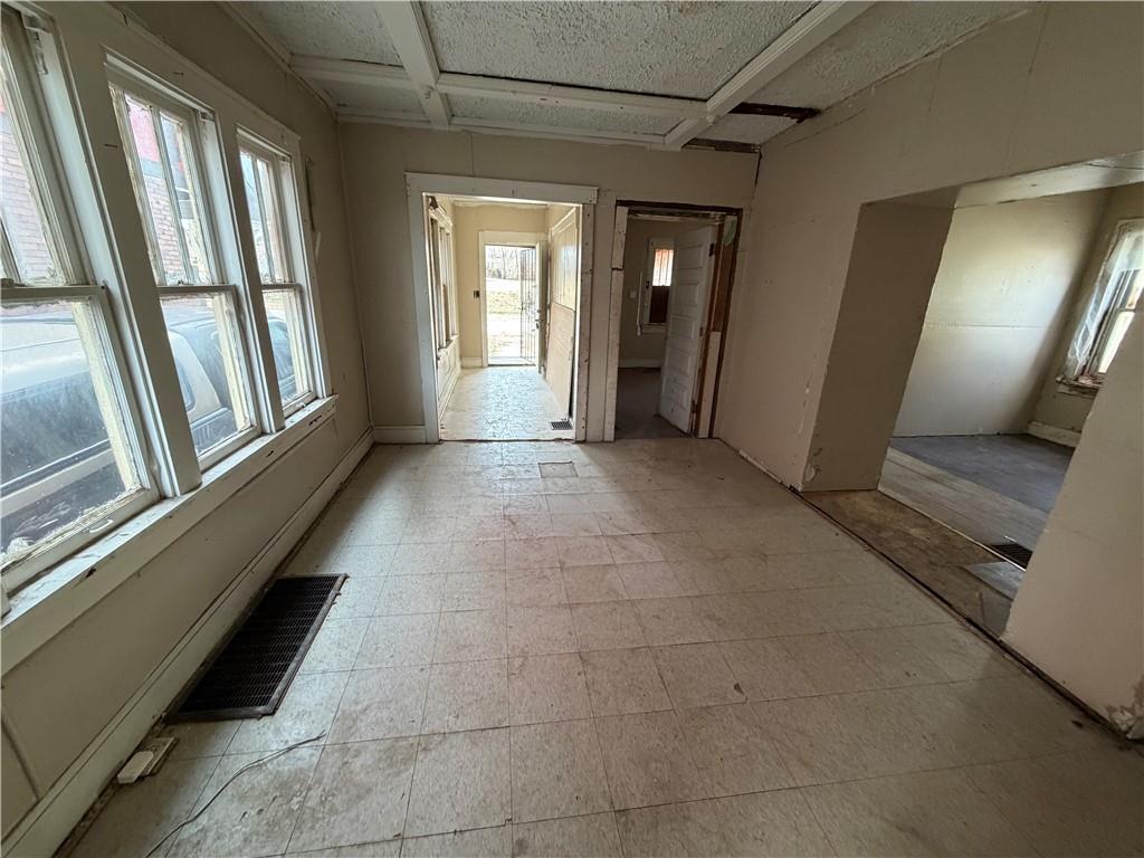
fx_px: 463
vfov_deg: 85.7
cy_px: 429
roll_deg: -0.4
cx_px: 572
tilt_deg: -17.8
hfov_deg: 102.1
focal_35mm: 14
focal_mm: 2.22
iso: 320
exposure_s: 1/103
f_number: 2.2
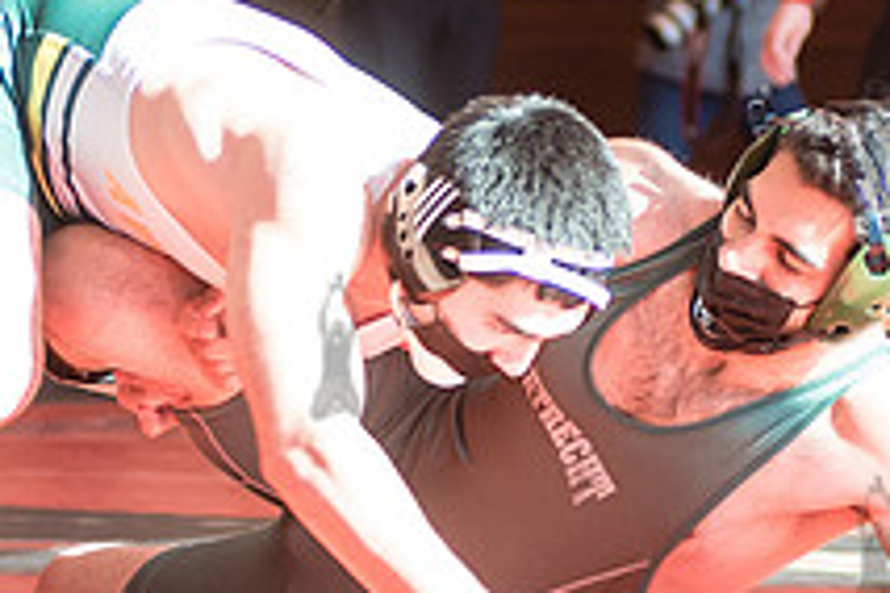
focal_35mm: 355
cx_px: 387
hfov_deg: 5.8
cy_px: 627
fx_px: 8776
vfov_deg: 3.9
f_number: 3.5
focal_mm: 80
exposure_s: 1/400
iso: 400
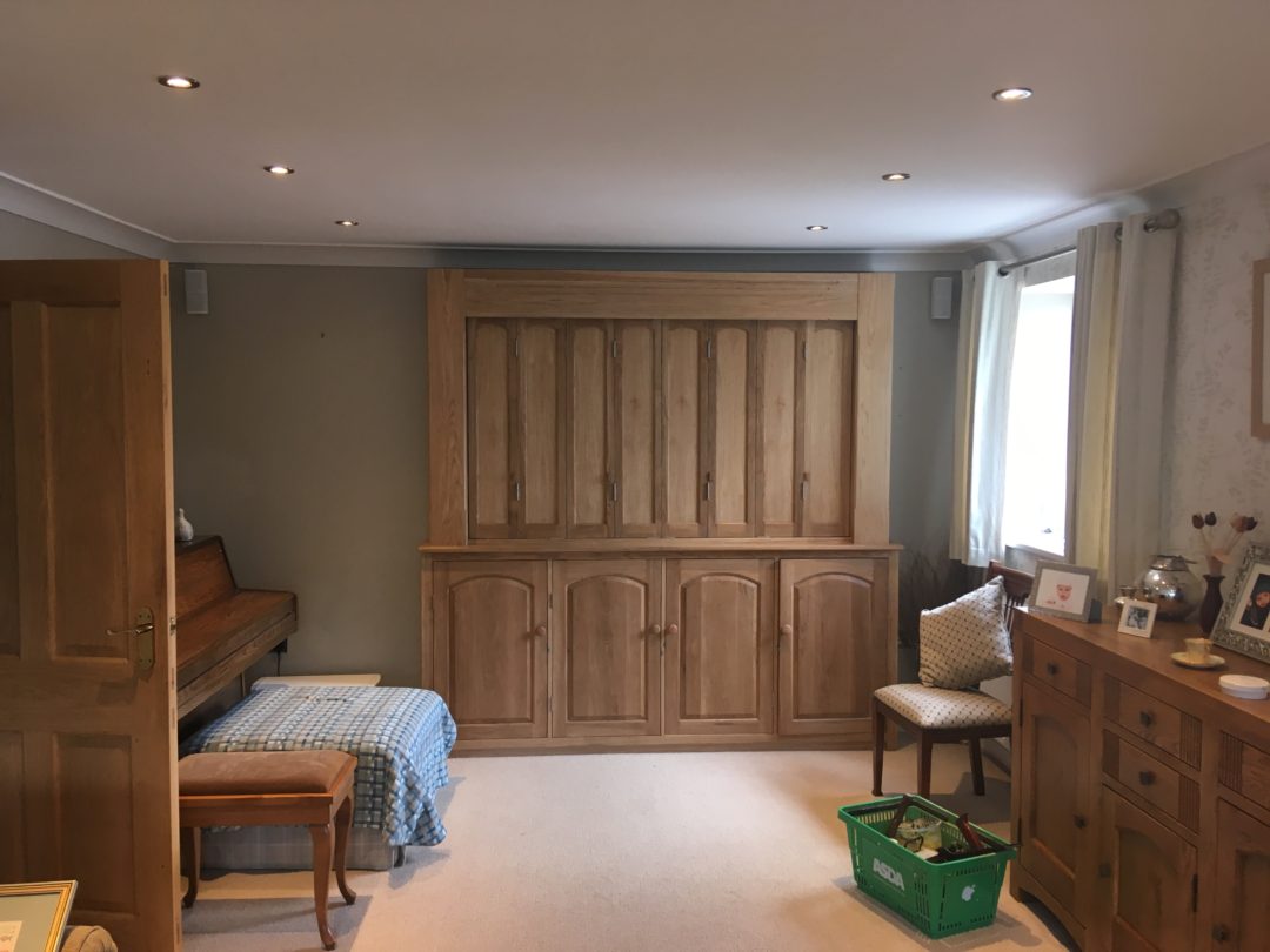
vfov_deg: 48.2
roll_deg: +0.8
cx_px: 635
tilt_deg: -4.1
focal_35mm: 29
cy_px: 476
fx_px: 1064
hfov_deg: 61.7
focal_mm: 4.15
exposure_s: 1/33
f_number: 2.2
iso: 64
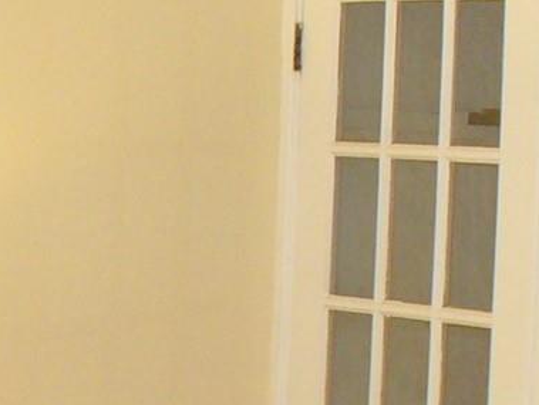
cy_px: 510
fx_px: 2431
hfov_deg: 12.3
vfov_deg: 9.4
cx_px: -118
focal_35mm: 156
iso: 200
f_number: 2.8
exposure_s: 1/30
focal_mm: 6.1
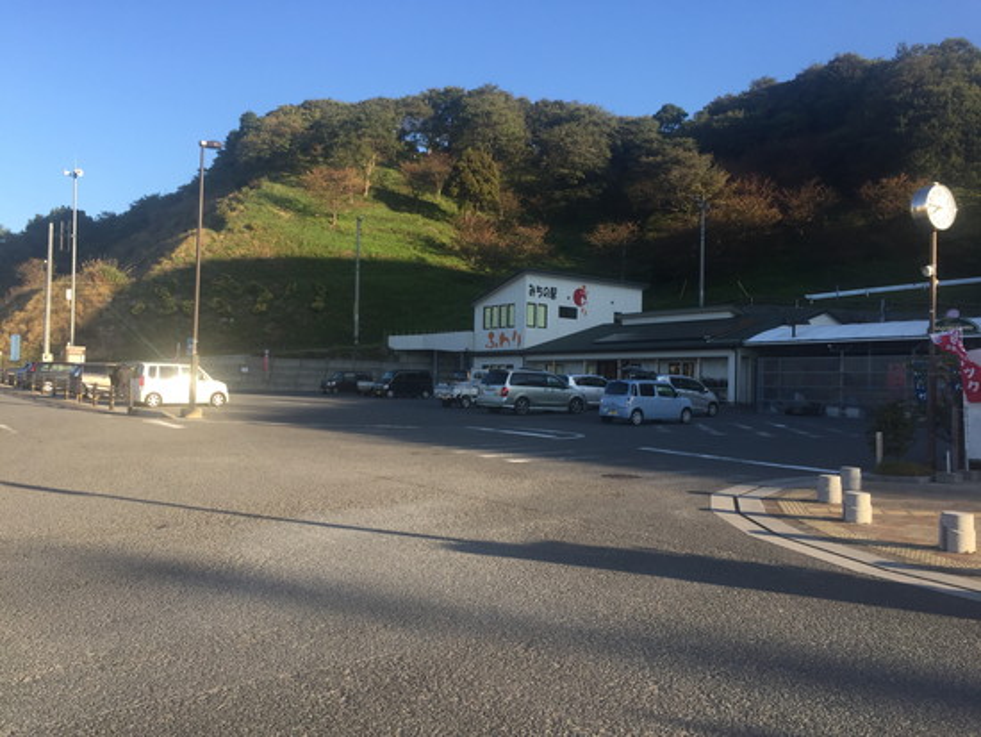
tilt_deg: +0.7
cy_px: 368
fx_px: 822
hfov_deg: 61.6
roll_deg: -1.6
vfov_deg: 48.3
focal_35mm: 29
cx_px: 490
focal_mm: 4.15
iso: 32
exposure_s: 1/670
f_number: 2.2
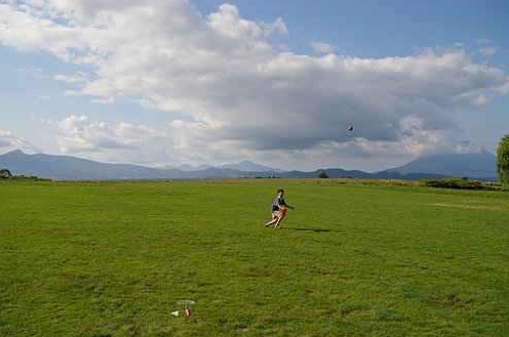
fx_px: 459
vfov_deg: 40.4
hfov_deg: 58.0
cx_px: 256
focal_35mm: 33
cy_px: 172
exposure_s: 1/1500
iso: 200
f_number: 4.5
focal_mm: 21
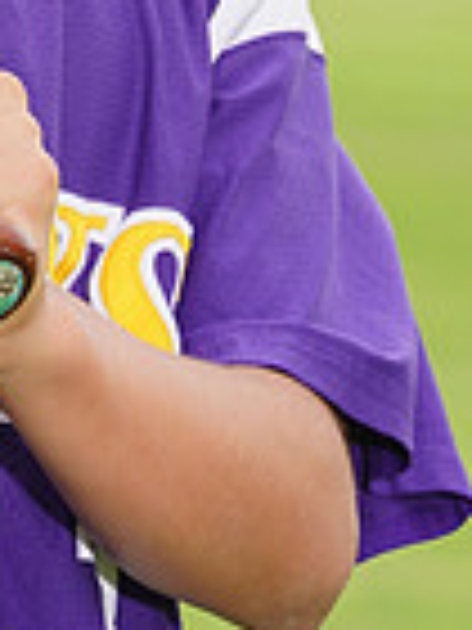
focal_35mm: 958
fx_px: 17417
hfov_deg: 1.6
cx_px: -151
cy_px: -302
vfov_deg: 2.1
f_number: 9
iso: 200
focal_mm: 241
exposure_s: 1/250
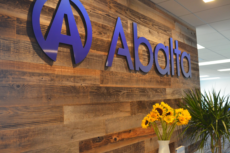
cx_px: 115
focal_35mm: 36
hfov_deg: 53.2
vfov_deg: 36.7
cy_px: 76
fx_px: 230
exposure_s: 1/50
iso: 800
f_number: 4
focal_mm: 24
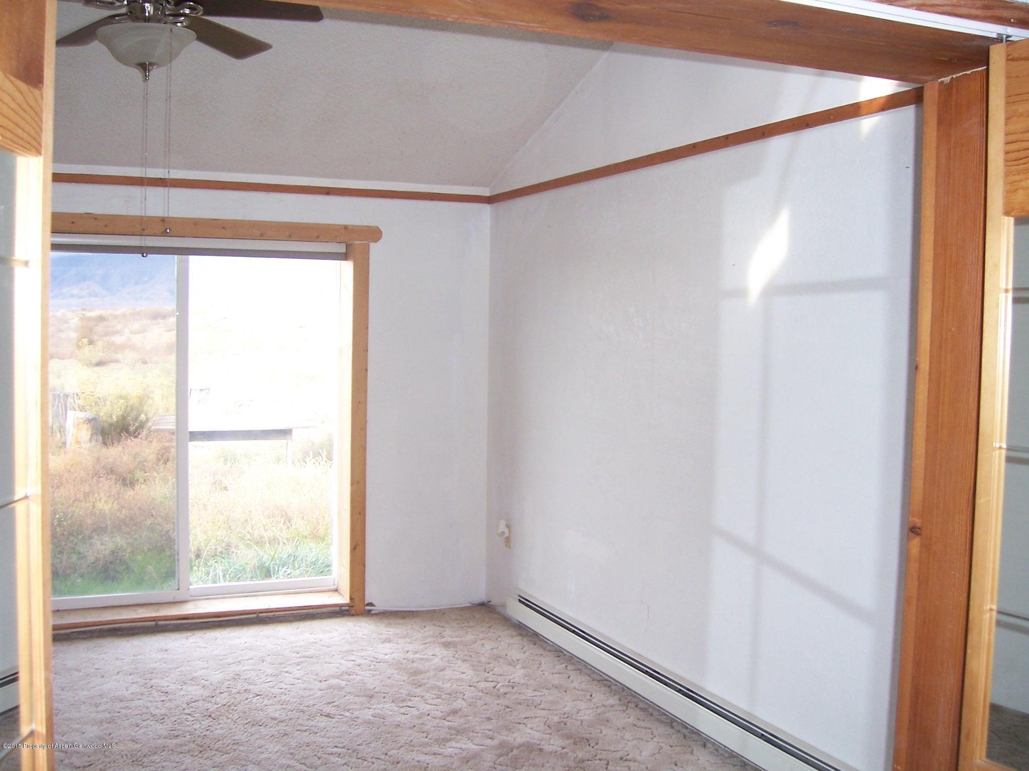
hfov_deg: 51.4
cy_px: 386
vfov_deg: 39.7
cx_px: 514
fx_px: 1070
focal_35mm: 36
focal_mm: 6
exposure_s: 1/90
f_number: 3
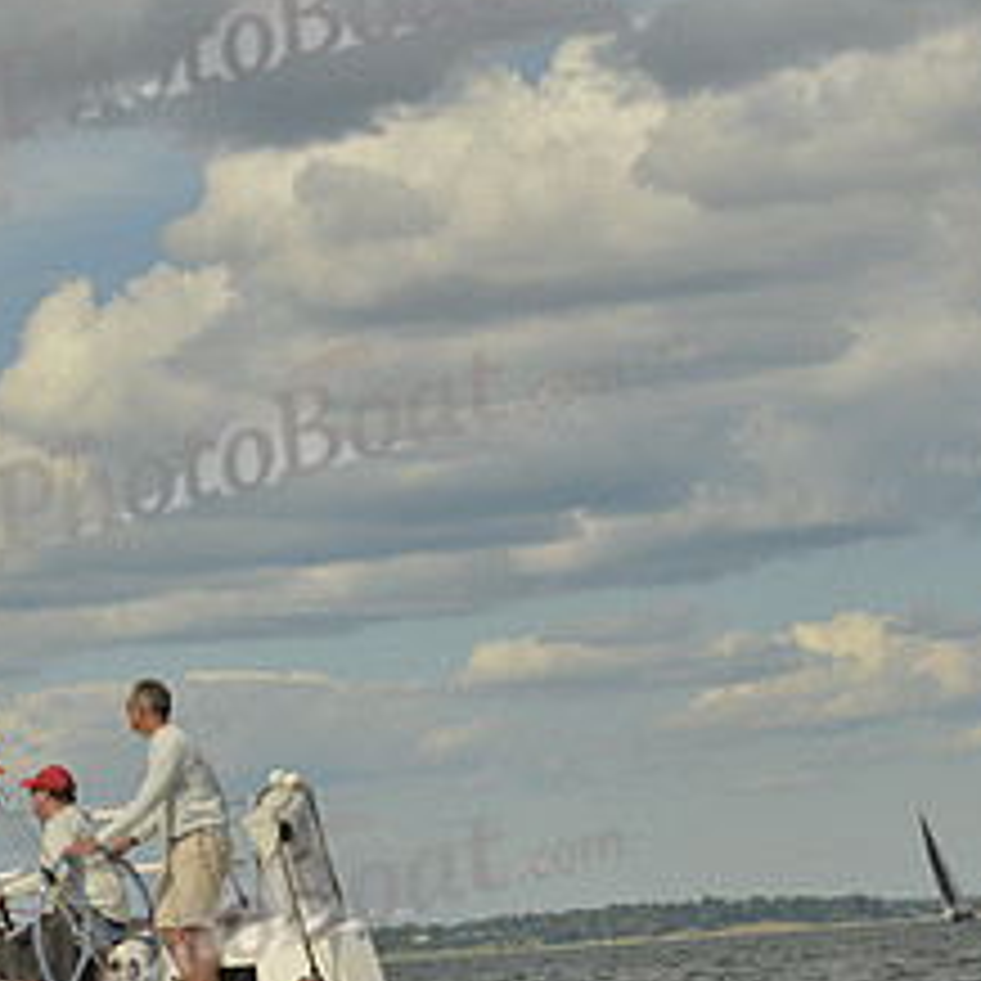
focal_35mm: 158
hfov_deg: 10.8
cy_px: 736
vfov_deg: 11.0
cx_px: -238
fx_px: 5066
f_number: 9
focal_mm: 70
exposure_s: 1/1000
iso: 200
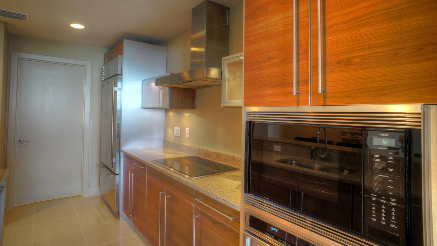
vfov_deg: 44.3
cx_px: 214
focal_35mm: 26
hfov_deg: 71.9
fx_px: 301
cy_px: 109
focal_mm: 16
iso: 200
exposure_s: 1/1.67
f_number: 10
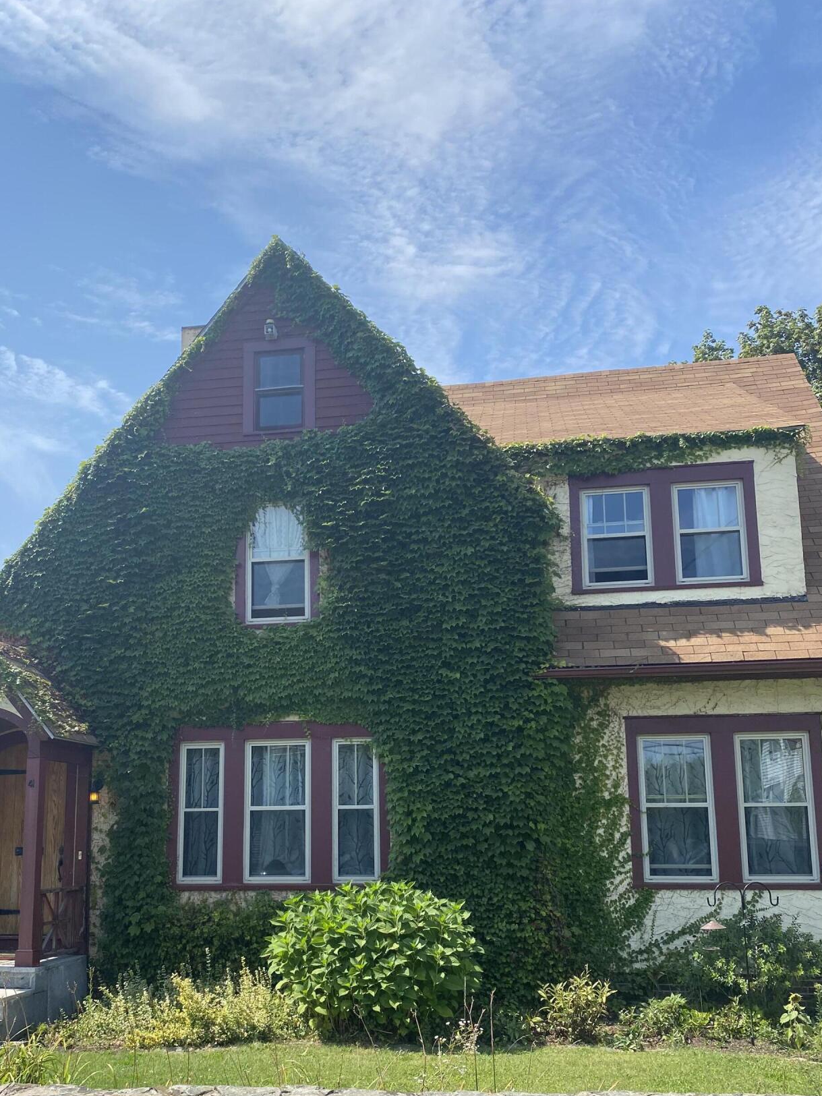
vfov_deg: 56.3
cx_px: 343
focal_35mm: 32
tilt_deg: +8.9
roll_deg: -0.5
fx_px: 1013
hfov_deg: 44.0
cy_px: 672
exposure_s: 1/2688
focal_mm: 4.25
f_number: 1.8
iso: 32
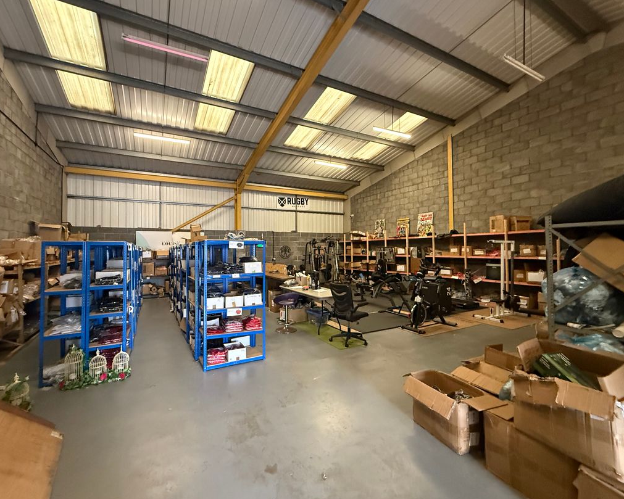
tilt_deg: +1.1
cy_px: 246
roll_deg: +0.0
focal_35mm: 15
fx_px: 277
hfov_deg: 96.6
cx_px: 289
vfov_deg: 84.0
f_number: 2.2
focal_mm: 2.22
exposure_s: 1/50
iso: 800
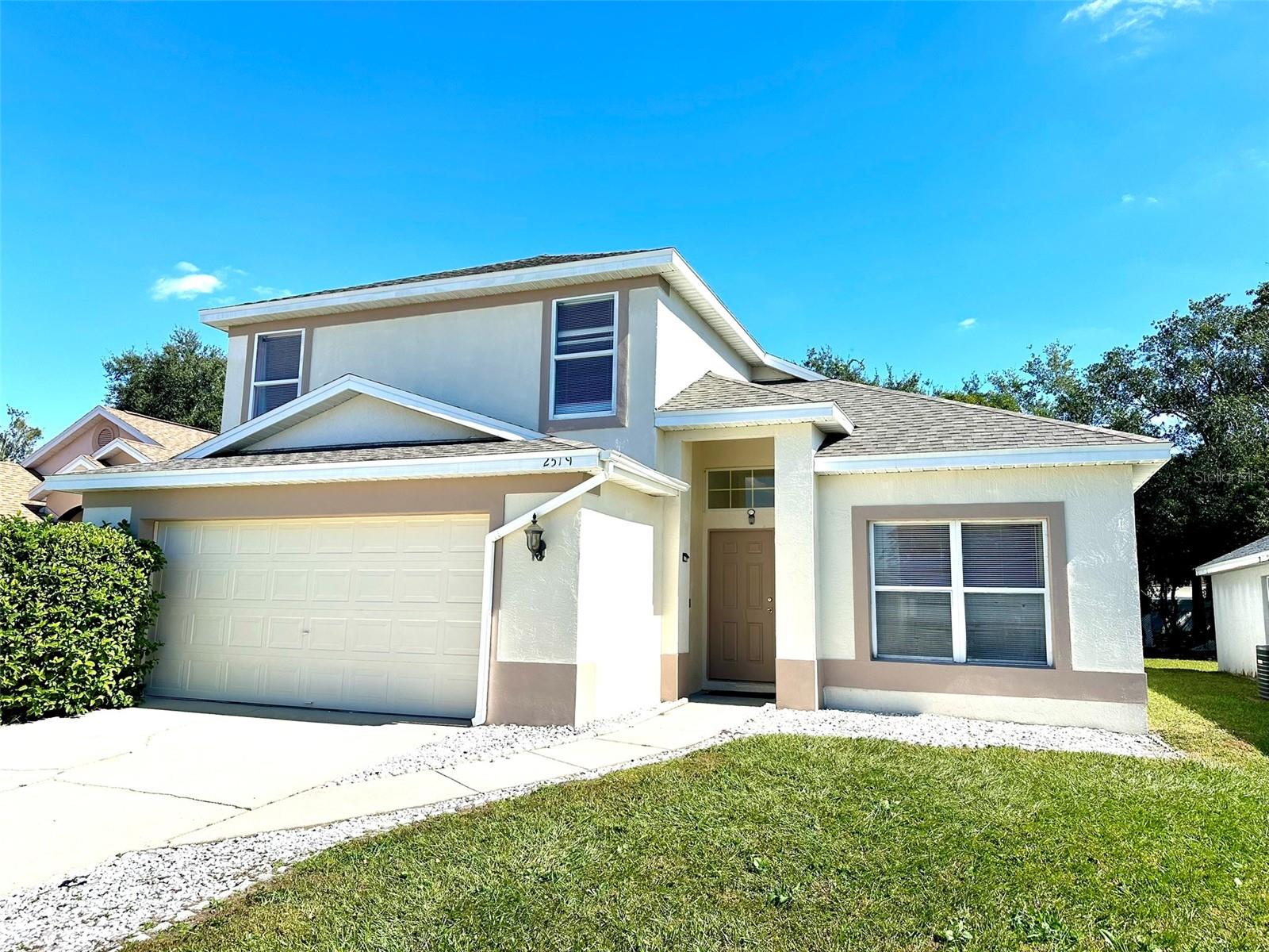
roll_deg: -1.0
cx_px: 634
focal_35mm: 24
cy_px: 476
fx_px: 880
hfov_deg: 71.6
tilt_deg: +8.4
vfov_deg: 56.8
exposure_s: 1/5525
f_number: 1.78
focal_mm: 6.86
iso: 80
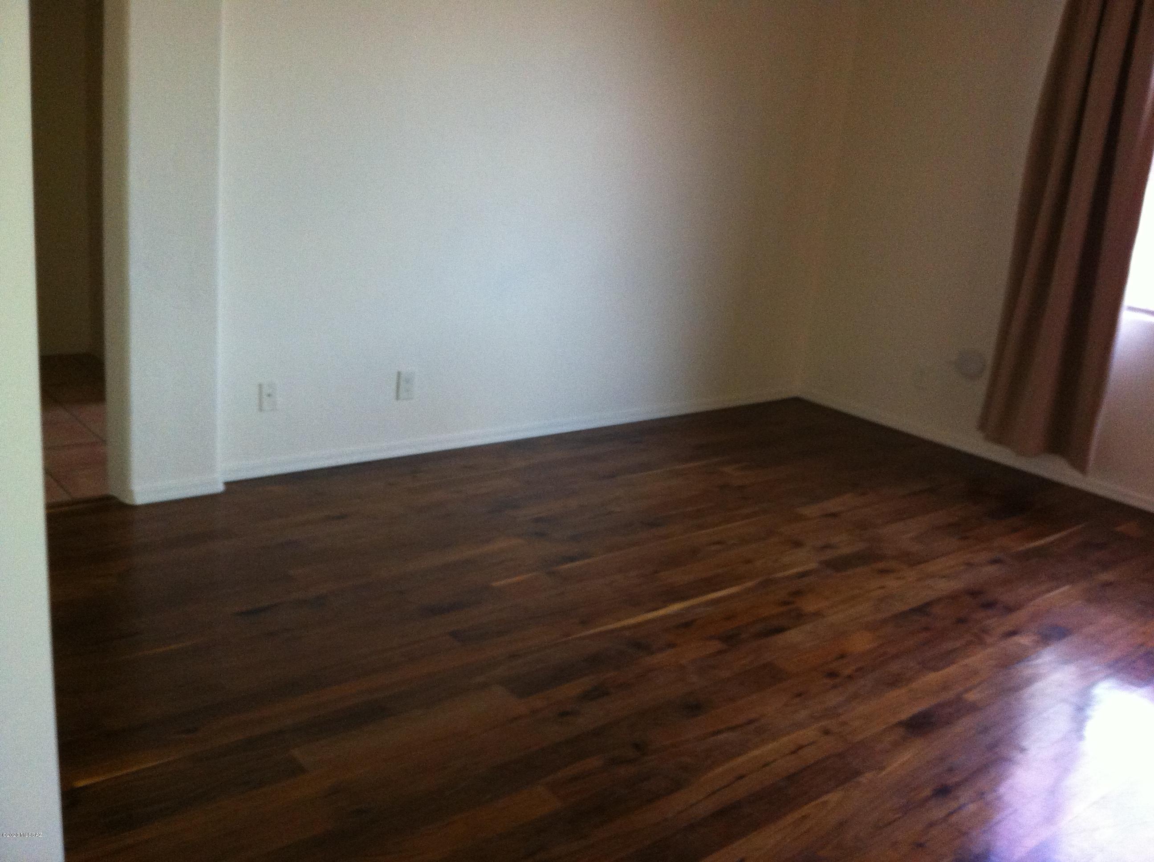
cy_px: 431
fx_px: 1165
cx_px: 577
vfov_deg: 40.6
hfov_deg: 52.7
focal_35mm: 35
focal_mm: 3.85
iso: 250
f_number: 2.8
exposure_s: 1/15
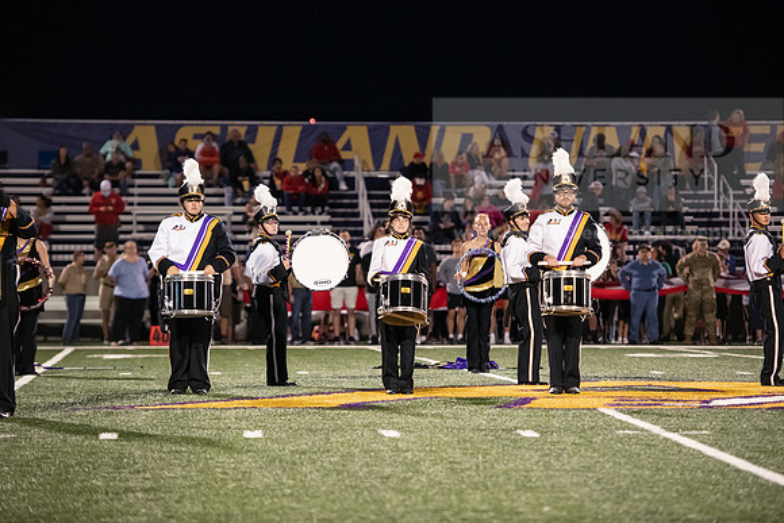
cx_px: 392
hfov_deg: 12.8
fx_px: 3485
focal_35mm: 160
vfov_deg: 8.6
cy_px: 262
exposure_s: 1/500
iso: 5000
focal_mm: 160
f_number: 3.2
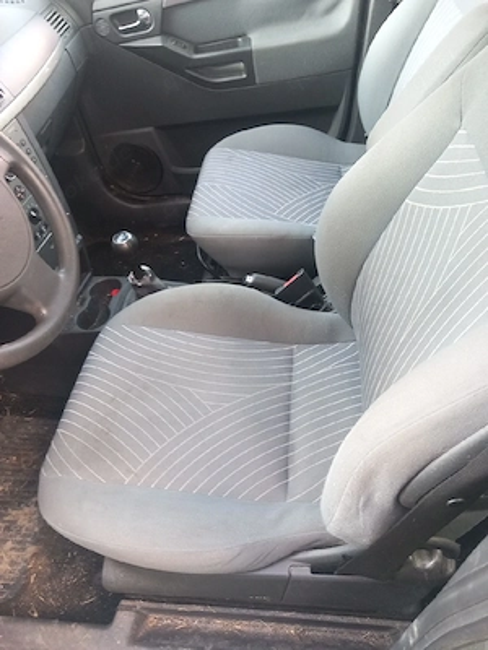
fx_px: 508
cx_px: 244
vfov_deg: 65.3
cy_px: 325
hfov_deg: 51.4
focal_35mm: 27
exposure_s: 1/33.3
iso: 261
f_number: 1.8
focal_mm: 4
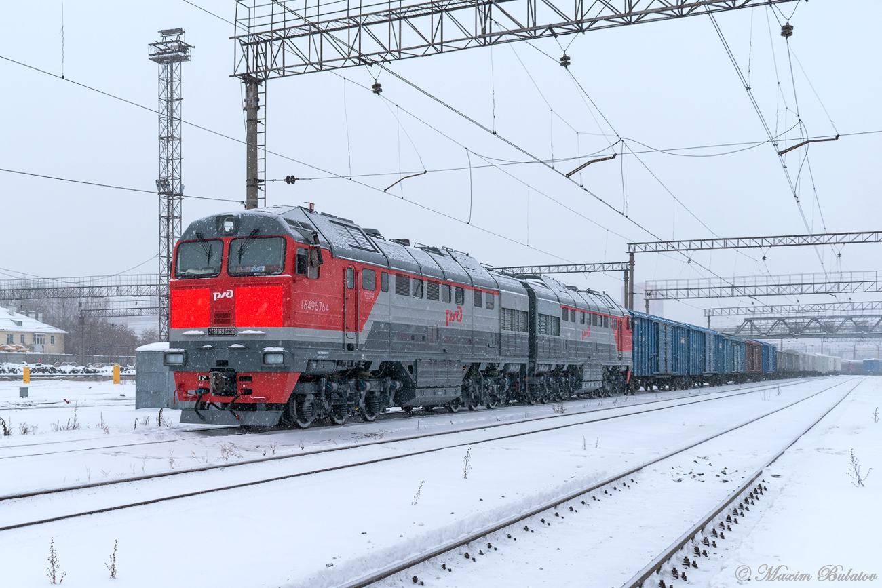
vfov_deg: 38.4
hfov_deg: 55.1
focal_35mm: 34
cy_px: 294
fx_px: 845
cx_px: 441
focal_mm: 23
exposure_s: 1/250
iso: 200
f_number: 7.1
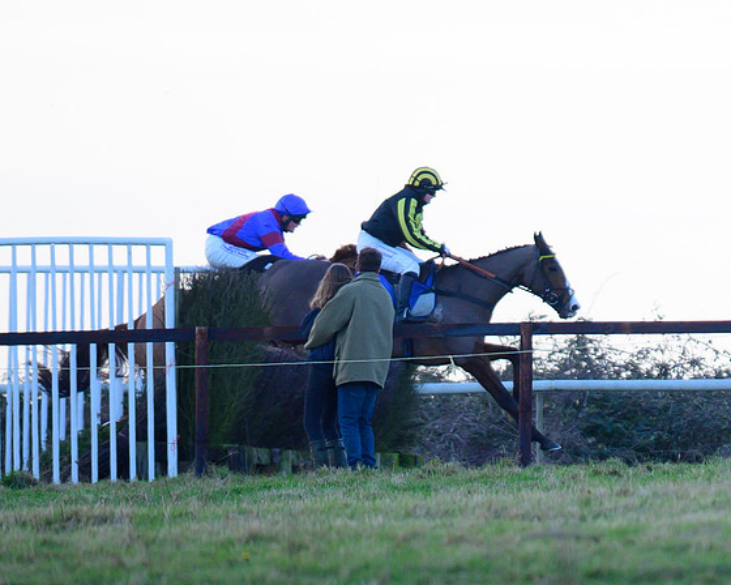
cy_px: 313
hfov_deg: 1.6
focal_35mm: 1185
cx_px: 761
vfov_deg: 1.3
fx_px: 25637
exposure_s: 1/1000
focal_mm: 400
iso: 800
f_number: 4
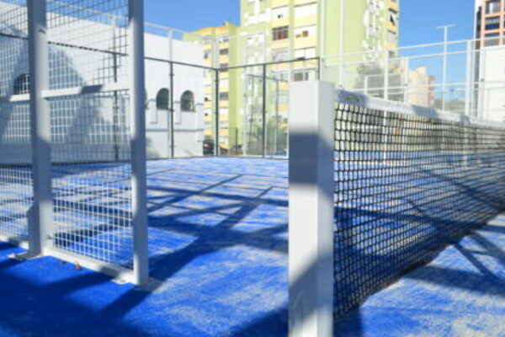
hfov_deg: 67.4
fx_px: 379
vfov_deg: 47.9
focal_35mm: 27
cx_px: 252
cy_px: 168
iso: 100
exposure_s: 1/320
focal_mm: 18
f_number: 9
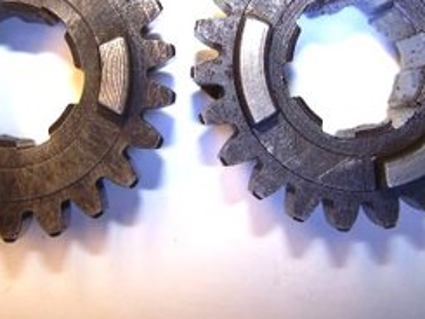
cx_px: 193
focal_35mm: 62
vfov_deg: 23.5
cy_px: 88
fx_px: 762
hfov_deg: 31.2
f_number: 2.8
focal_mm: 6.3
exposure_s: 1/30
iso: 80
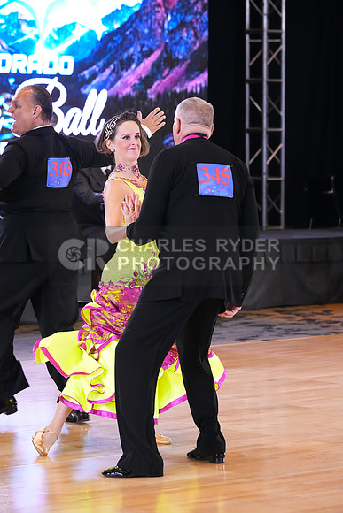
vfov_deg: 12.9
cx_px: 172
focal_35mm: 159
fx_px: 2271
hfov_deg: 8.6
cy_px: 256
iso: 12800
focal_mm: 159
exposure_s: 1/400
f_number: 5.6
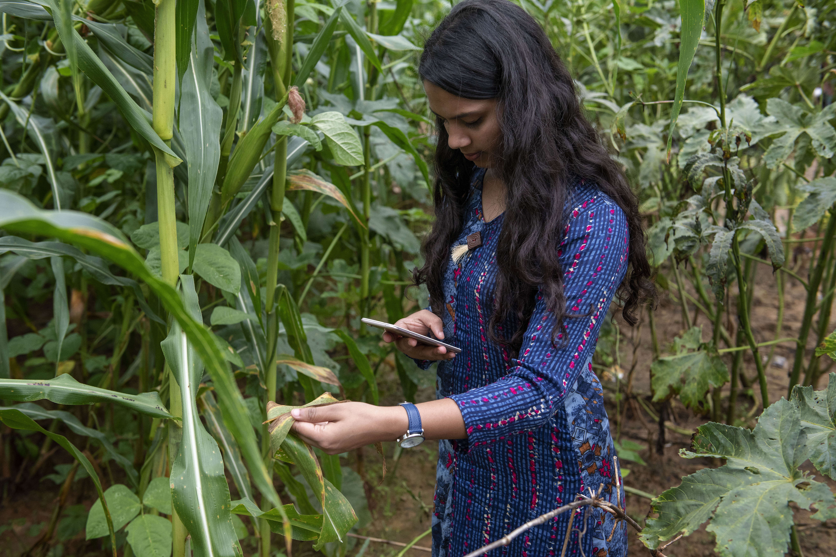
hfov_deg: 42.7
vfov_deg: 29.2
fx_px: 1068
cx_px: 420
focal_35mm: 46
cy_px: 284
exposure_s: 1/2500
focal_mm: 45
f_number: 5
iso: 640
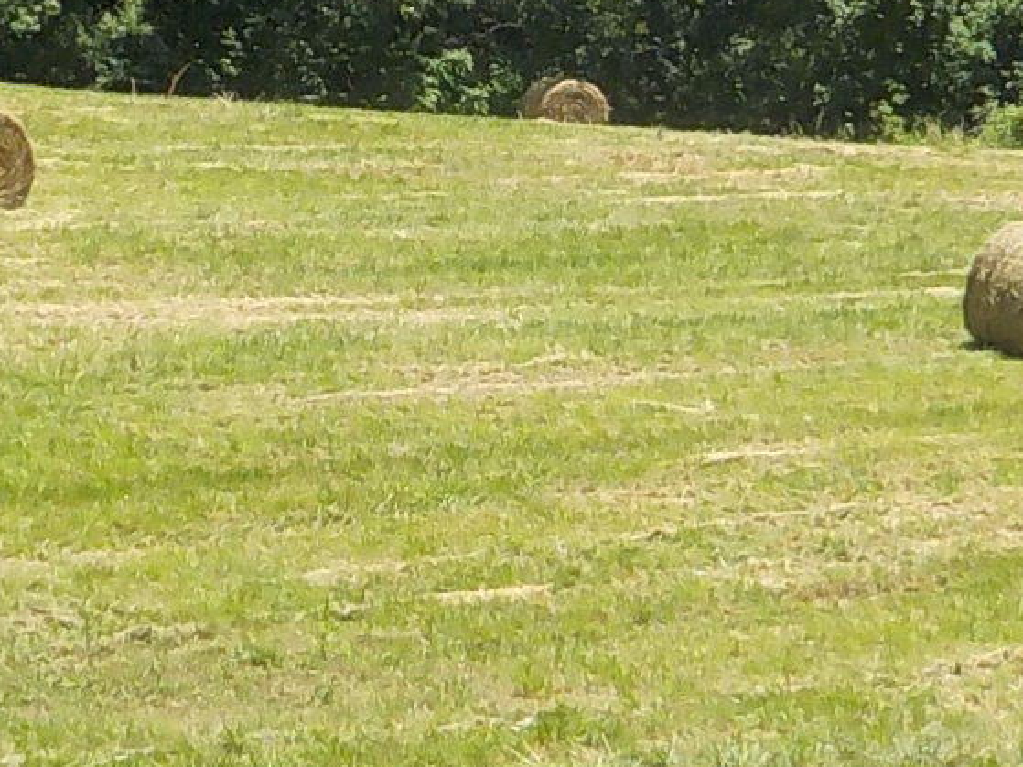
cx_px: 425
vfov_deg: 12.1
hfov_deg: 16.1
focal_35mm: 122
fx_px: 3605
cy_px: 143
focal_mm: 4.1
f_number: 3.3
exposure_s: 1/800
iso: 125
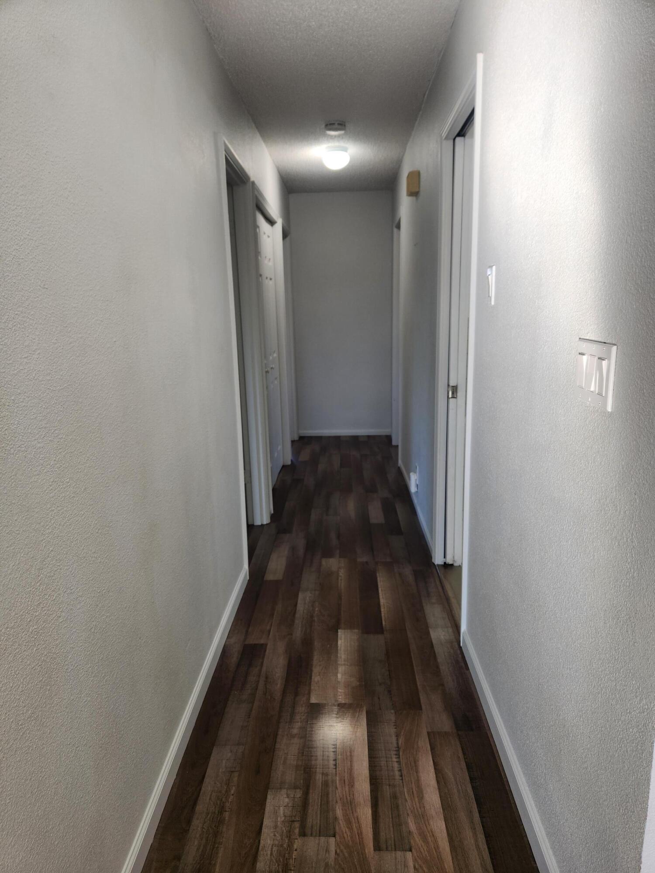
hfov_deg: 58.9
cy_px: 436
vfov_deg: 73.9
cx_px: 328
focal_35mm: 23
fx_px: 580
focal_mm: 5.4
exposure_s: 1/120
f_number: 1.8
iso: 50
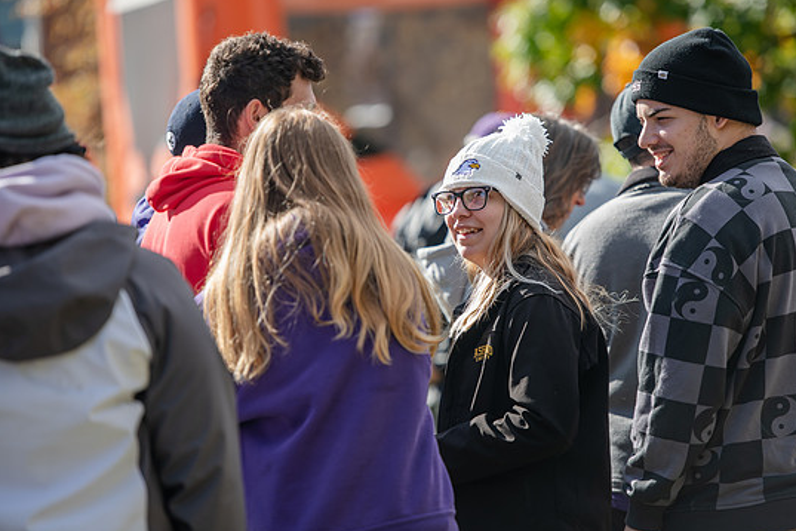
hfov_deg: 10.9
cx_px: 427
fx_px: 4179
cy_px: 254
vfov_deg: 7.3
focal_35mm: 189
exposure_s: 1/320
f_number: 3.2
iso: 64
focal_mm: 175
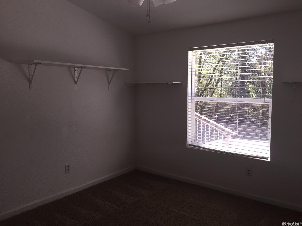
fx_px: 253
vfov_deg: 48.2
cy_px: 113
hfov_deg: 61.7
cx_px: 151
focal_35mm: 29
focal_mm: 4.15
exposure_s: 1/120
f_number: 2.2
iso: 50
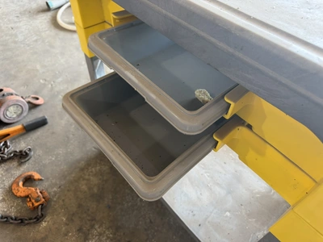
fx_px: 224
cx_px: 162
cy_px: 121
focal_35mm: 24
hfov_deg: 71.6
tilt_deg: -49.4
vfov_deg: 56.8
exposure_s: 1/60
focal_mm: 6.76
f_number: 1.78
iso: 125
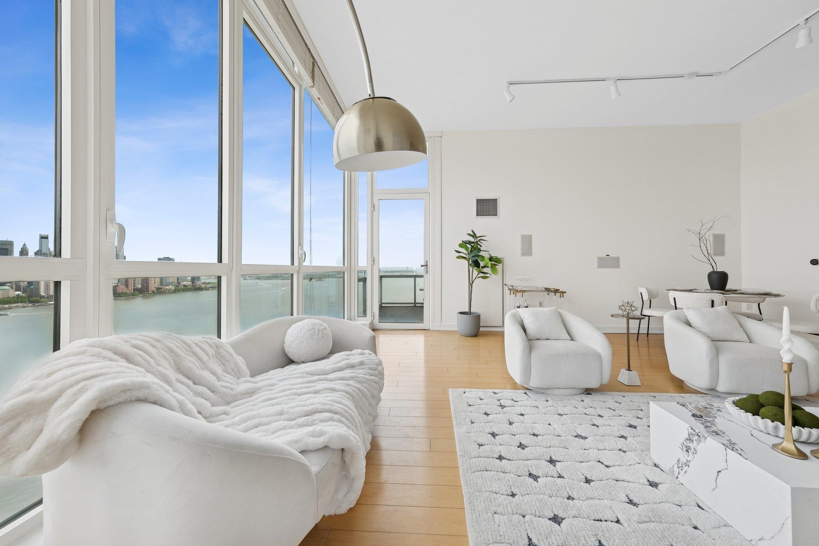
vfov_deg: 90.0
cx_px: 410
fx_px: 273
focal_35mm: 12
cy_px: 273
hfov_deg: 112.6
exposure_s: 1/250
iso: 250
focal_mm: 8
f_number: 8
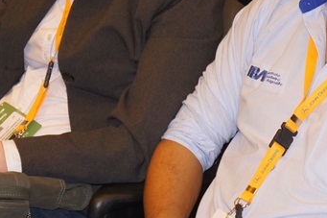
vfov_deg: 9.0
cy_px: -2
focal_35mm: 151
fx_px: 1372
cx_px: 167
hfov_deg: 13.6
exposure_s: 1/13
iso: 800
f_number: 4.5
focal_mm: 43
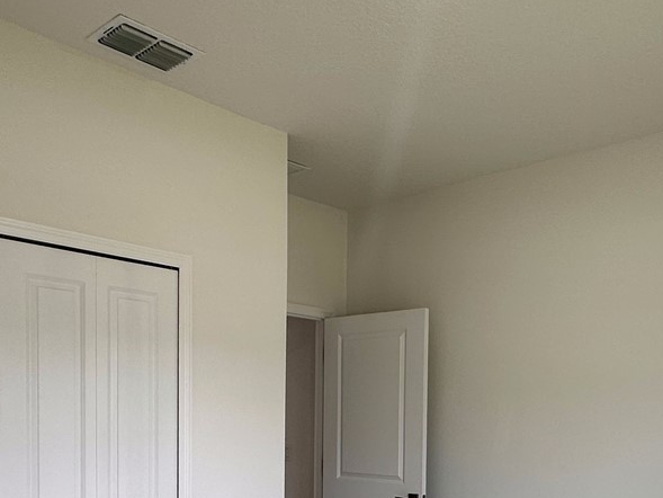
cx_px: 378
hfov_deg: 48.8
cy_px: 448
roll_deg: -0.8
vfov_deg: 35.5
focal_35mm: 38
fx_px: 728
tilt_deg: -2.1
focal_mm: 2.22
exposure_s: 1/120
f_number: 2.2
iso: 64
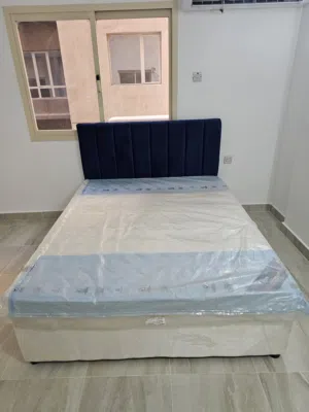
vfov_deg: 73.9
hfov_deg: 58.9
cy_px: 206
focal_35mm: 23
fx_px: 274
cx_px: 154
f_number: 1.7
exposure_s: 1/142
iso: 400
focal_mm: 6.3
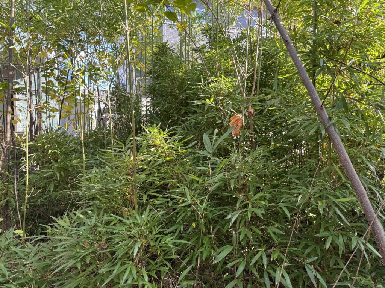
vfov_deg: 56.8
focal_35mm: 24
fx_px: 267
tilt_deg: -3.0
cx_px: 192
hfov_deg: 71.6
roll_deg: -0.8
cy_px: 144
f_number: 1.78
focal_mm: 6.76
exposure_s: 1/163
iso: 80
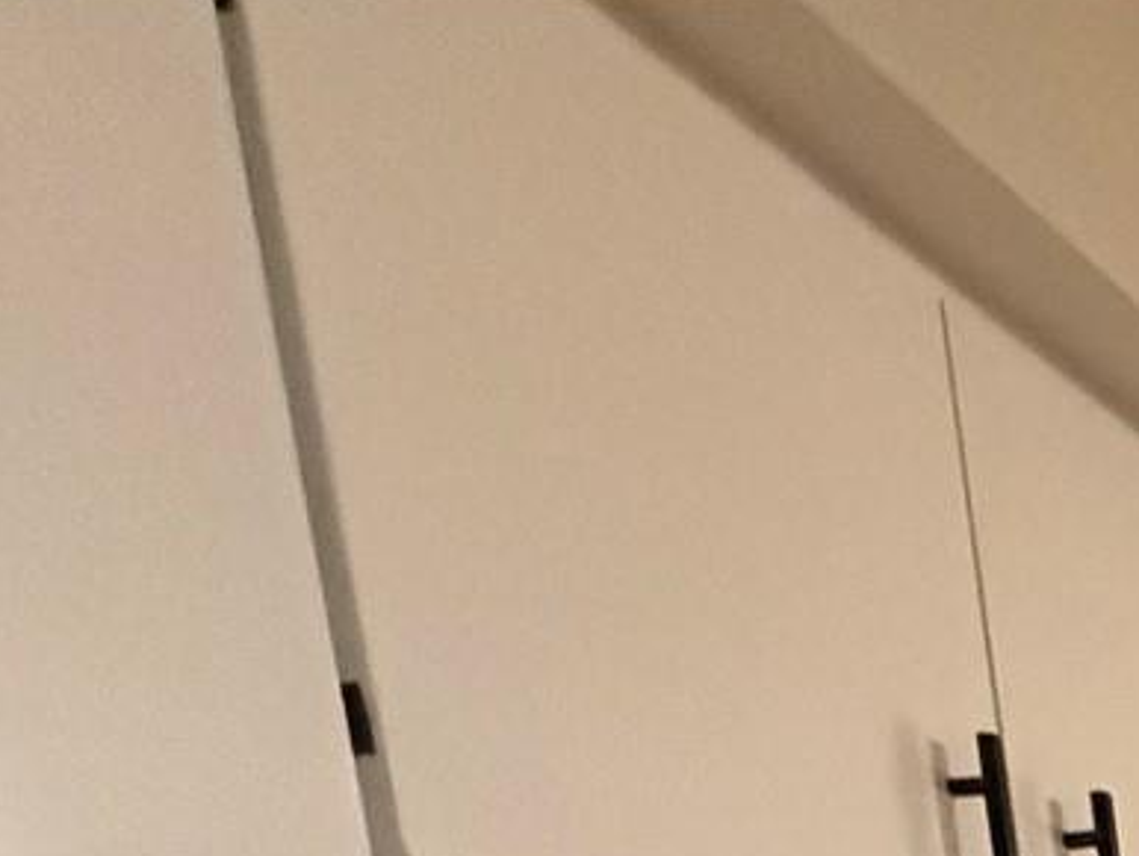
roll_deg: +3.4
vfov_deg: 17.4
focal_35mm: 58
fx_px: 1910
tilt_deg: -7.8
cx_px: 2195
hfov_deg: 20.0
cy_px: 1750
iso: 800
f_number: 2.2
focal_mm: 2.22
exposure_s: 1/60
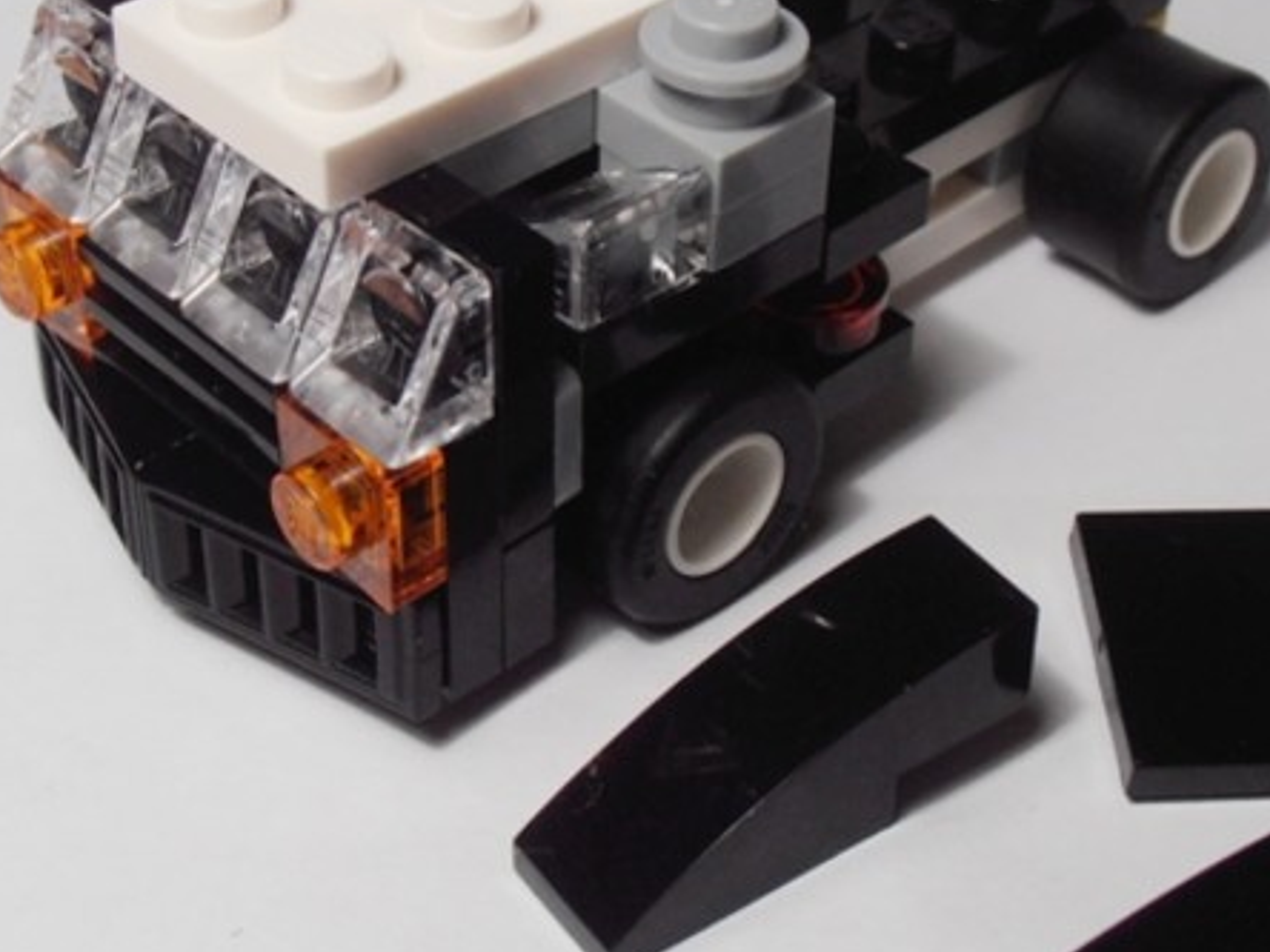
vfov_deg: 19.6
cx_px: 684
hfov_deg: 26.0
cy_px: 333
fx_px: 2752
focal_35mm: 75
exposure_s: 1/60
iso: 80
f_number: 3.9
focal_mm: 6.61
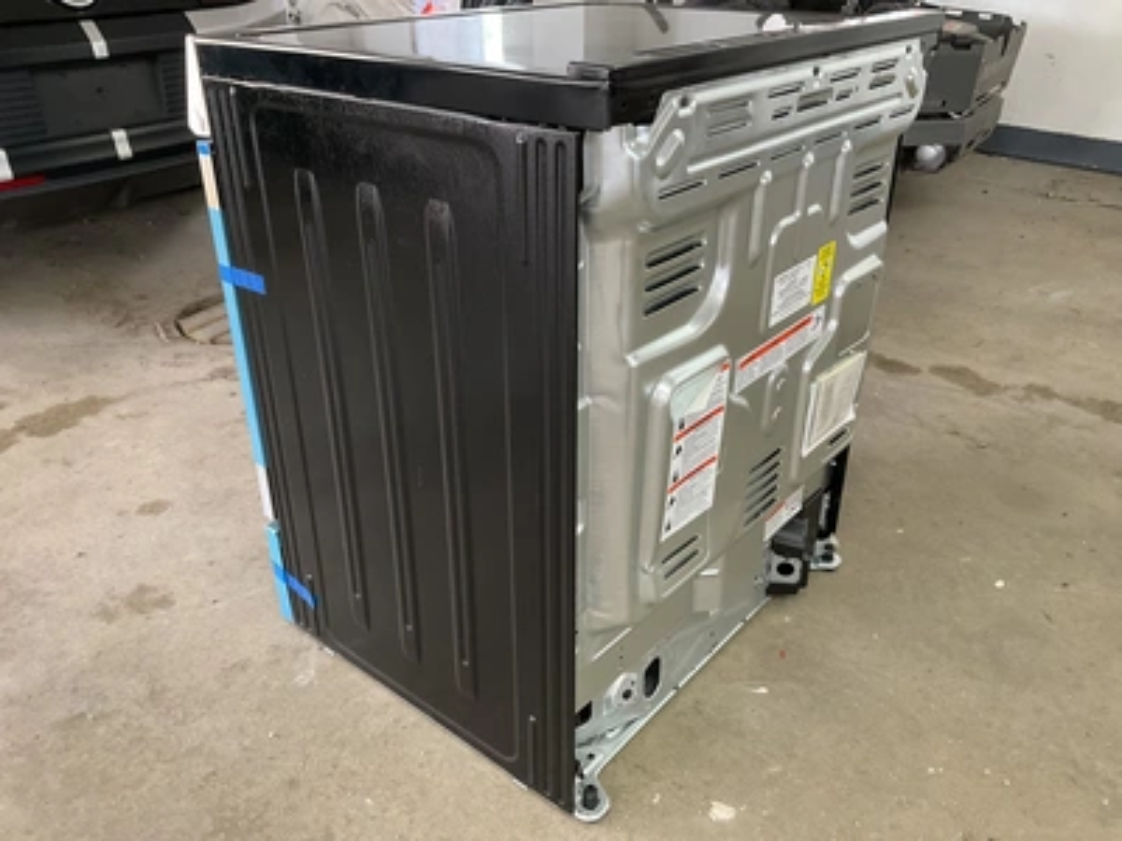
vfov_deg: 48.2
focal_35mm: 29
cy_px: 420
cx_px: 561
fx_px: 940
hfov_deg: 61.7
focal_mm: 3
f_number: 1.8
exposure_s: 1/60
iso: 200
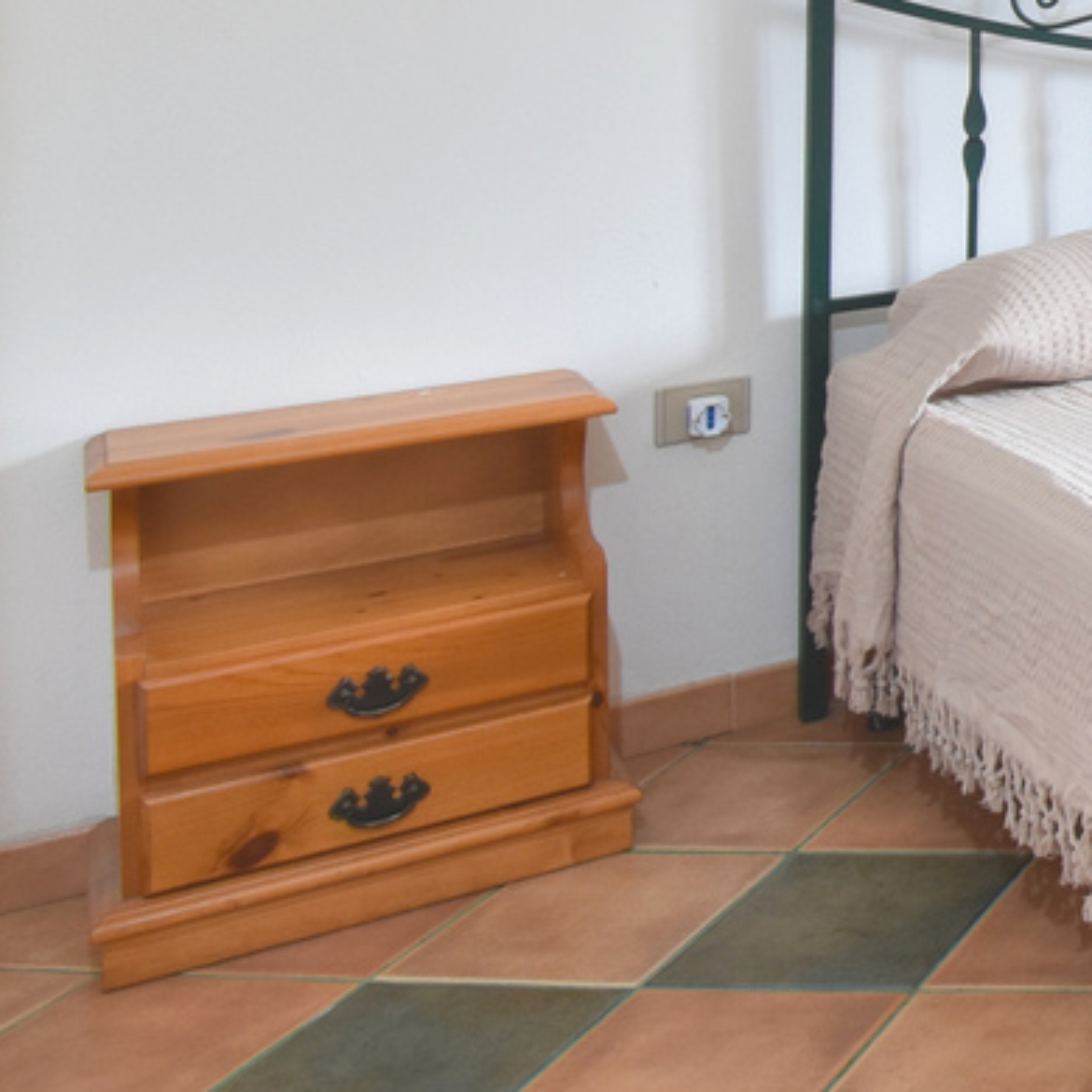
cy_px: -126
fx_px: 1749
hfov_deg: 23.4
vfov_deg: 30.7
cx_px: 1834
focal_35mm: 49
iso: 400
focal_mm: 10
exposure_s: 1/1.3
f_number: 11
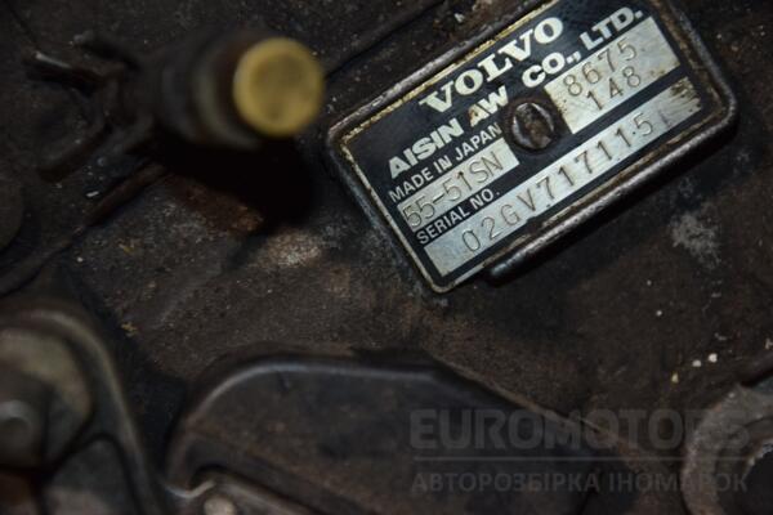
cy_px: 258
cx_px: 386
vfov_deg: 8.7
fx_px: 3382
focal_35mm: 158
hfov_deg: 13.0
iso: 800
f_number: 5.6
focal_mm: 105
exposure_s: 1/60
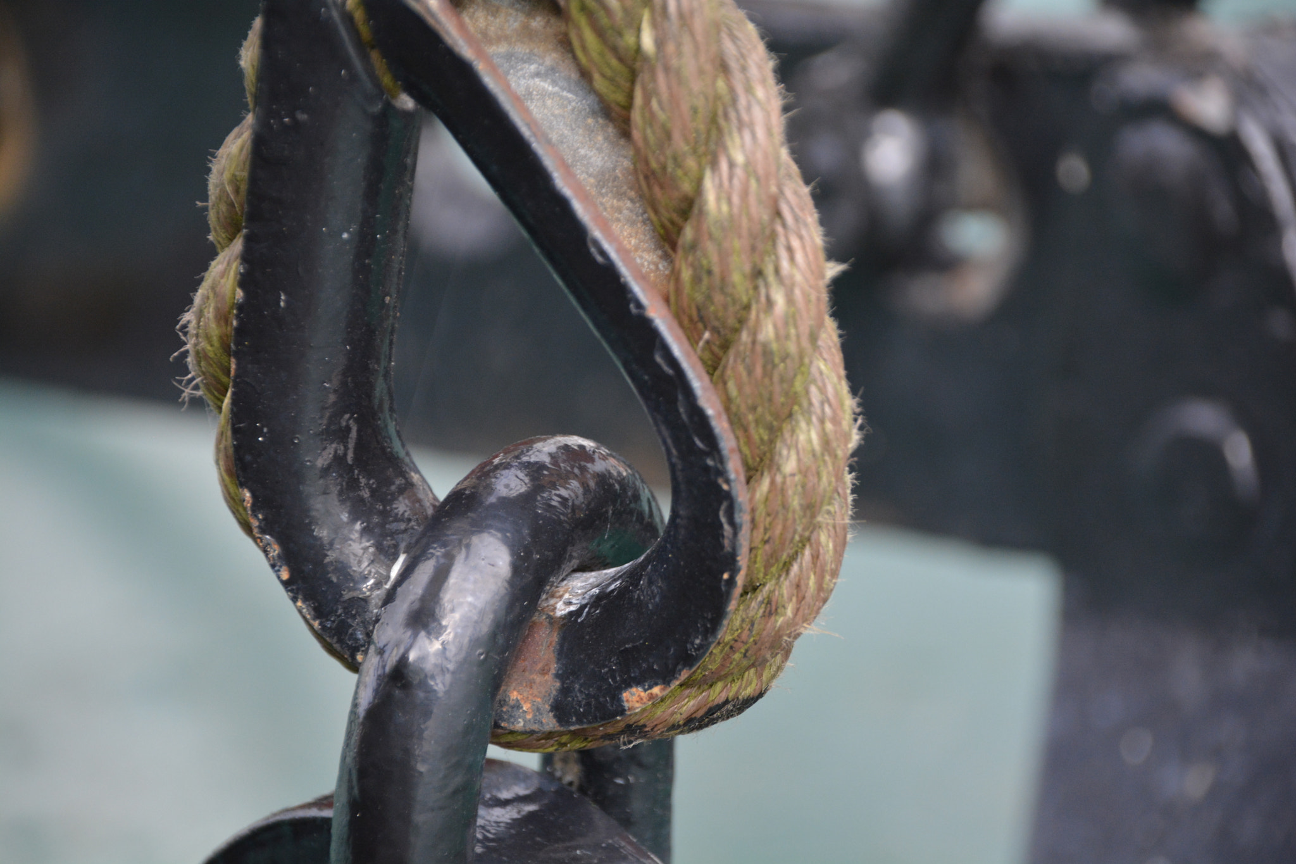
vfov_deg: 4.4
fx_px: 11338
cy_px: 432
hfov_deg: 6.5
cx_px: 648
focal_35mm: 315
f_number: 6
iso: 1000
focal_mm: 210
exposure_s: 1/320
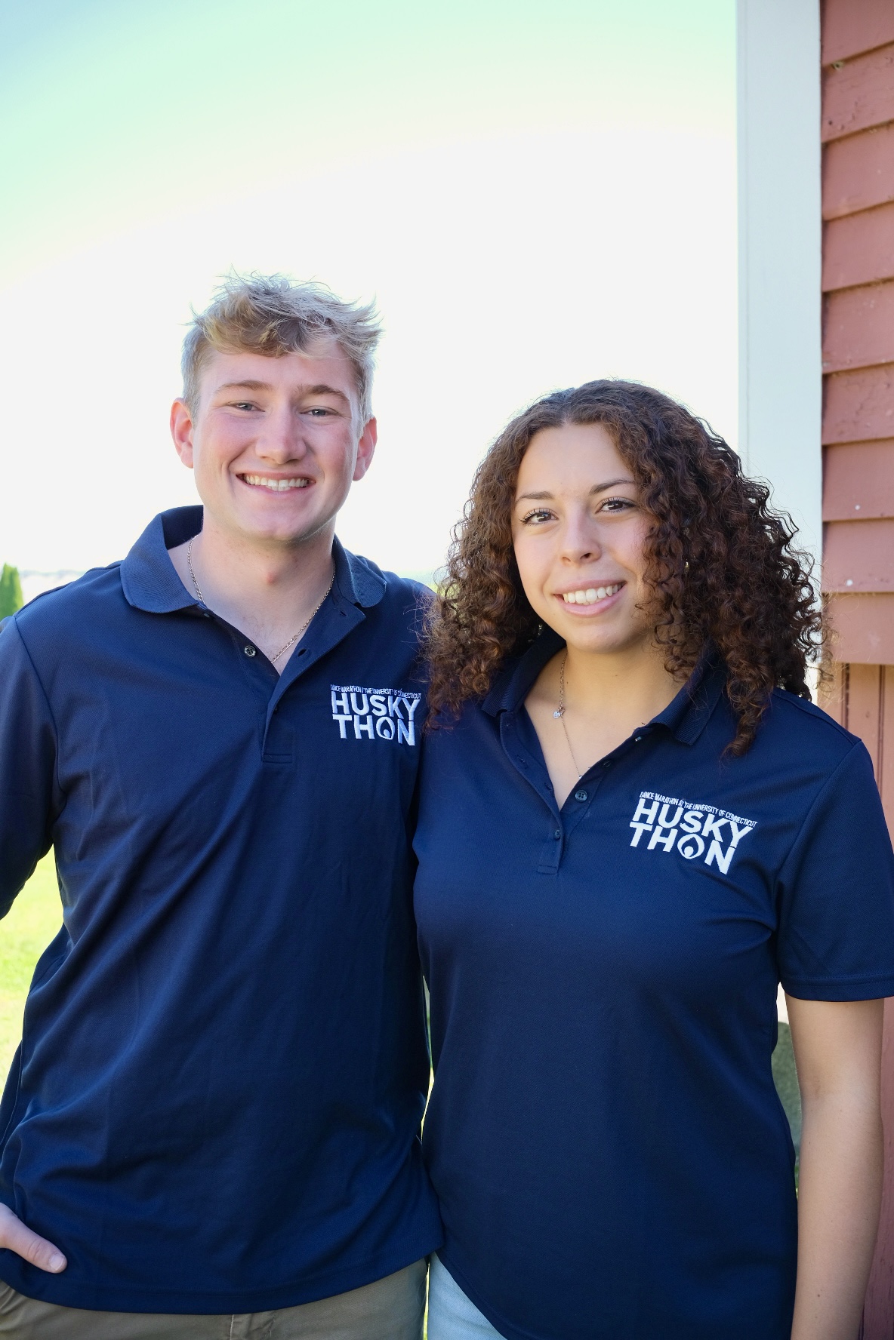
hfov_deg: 32.6
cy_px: 670
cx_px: 447
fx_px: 1527
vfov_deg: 47.4
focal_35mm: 41
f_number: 4.5
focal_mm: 27
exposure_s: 1/150
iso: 320
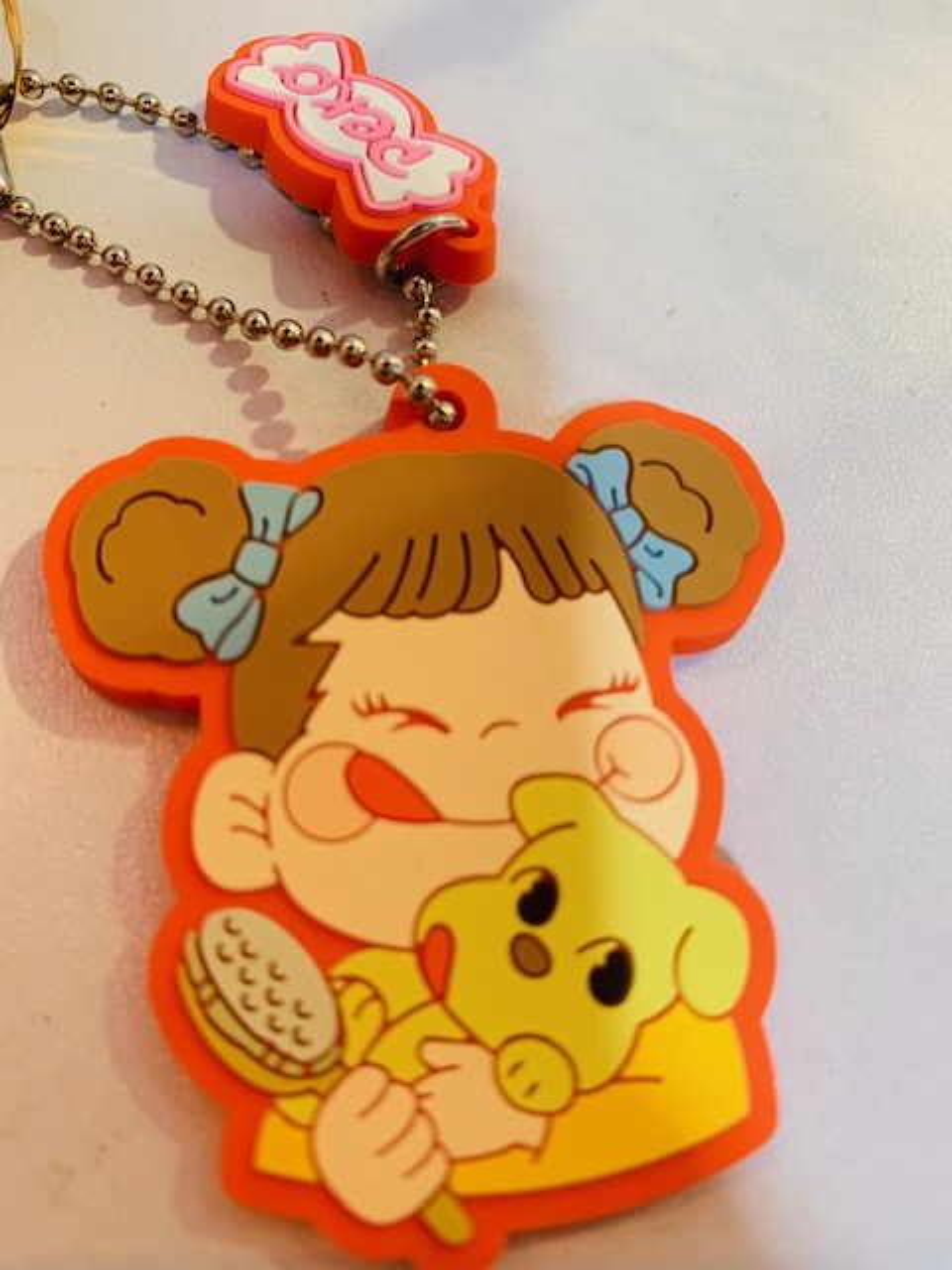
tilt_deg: -67.6
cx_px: 476
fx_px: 953
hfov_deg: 53.1
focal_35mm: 26
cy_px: 635
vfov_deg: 67.3
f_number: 1.8
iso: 125
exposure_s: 1/50
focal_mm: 4.25
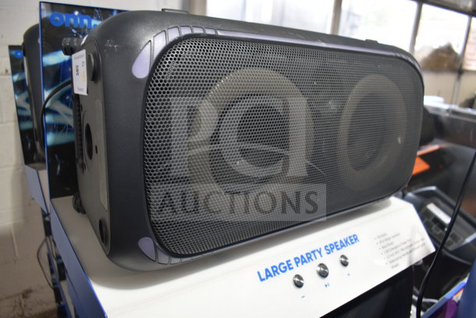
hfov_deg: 67.4
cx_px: 238
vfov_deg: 48.0
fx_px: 357
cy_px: 159
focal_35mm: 27
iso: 200
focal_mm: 18
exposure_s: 1/30
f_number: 3.5
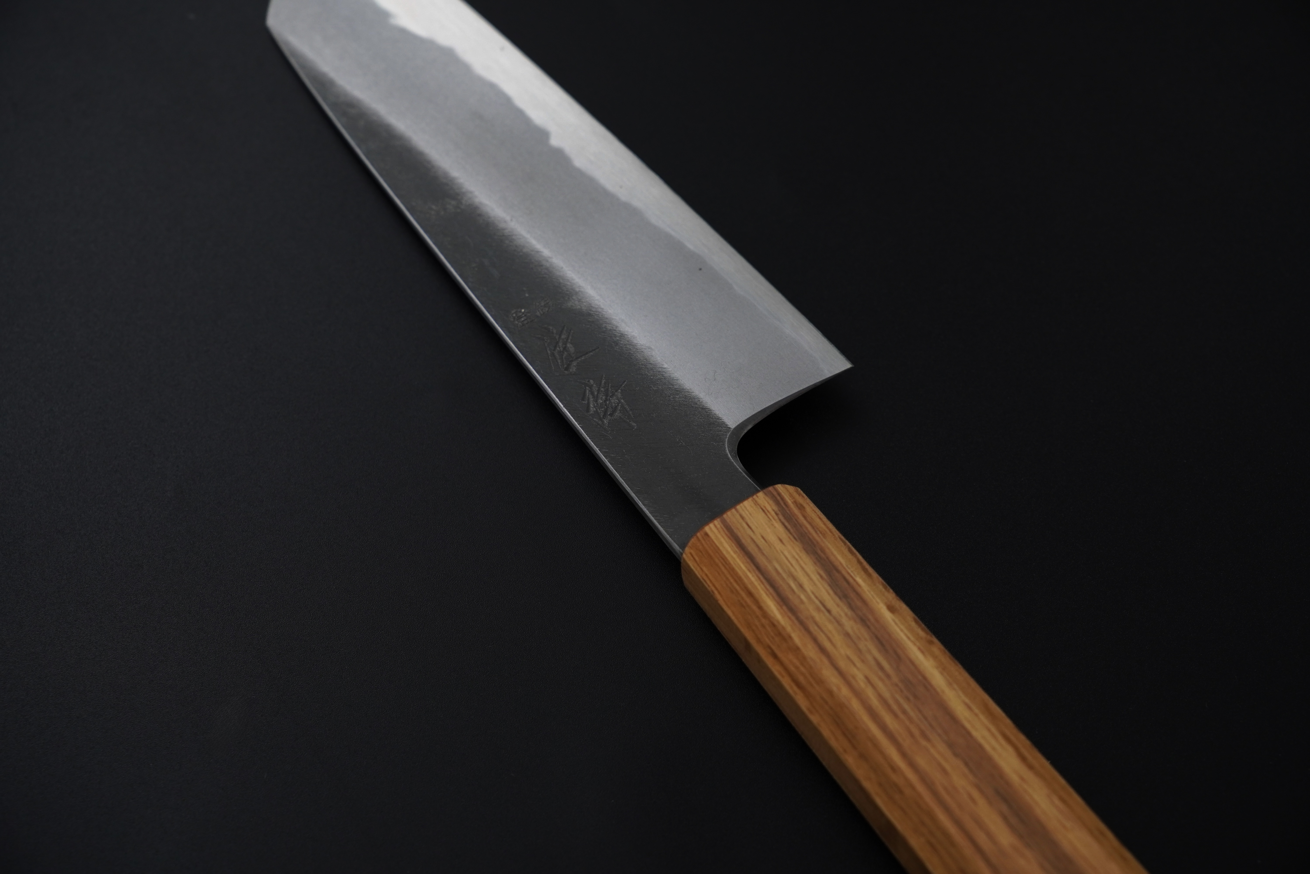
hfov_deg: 40.1
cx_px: 655
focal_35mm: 49
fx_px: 1796
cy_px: 437
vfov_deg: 27.3
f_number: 5.6
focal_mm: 32.9
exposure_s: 1/160
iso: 320
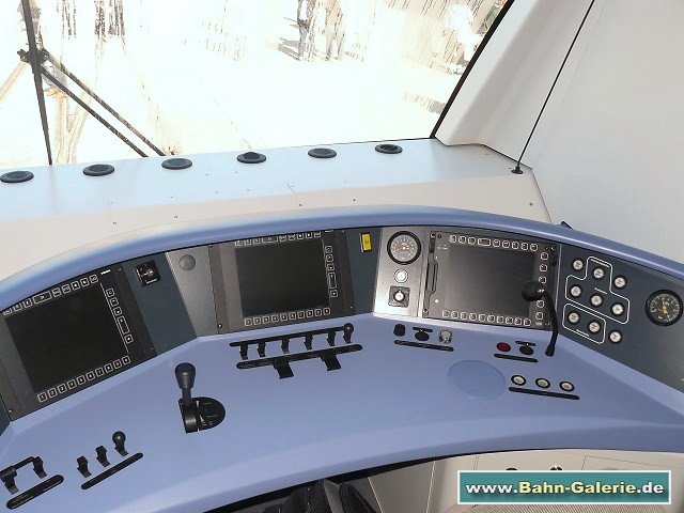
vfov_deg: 39.7
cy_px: 256
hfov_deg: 51.4
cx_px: 342
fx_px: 711
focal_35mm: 36
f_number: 4
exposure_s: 1/160
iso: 100
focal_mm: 6
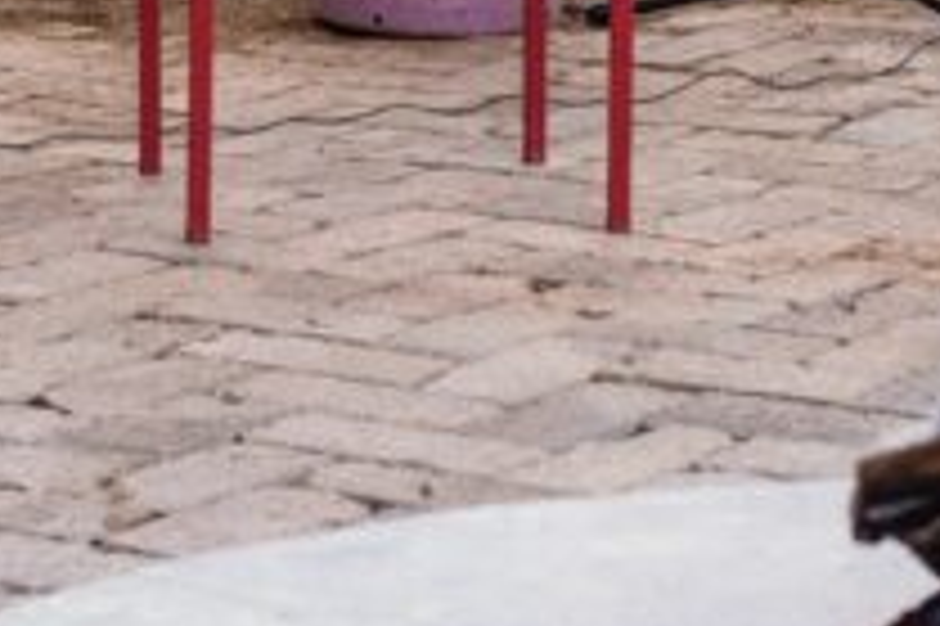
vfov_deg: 7.3
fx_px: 4801
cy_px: -360
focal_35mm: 184
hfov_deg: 11.2
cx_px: 468
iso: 500
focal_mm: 50
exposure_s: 1/125
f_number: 4
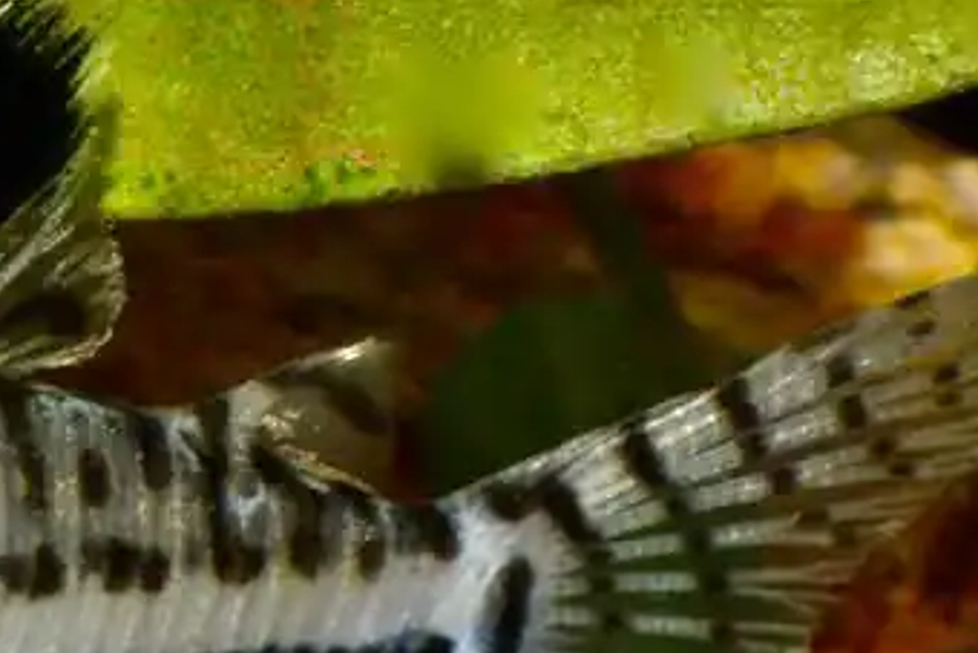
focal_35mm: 462
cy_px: 554
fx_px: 12568
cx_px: -26
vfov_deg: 3.0
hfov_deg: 4.4
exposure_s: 1/160
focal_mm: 105
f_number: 32
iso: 2500
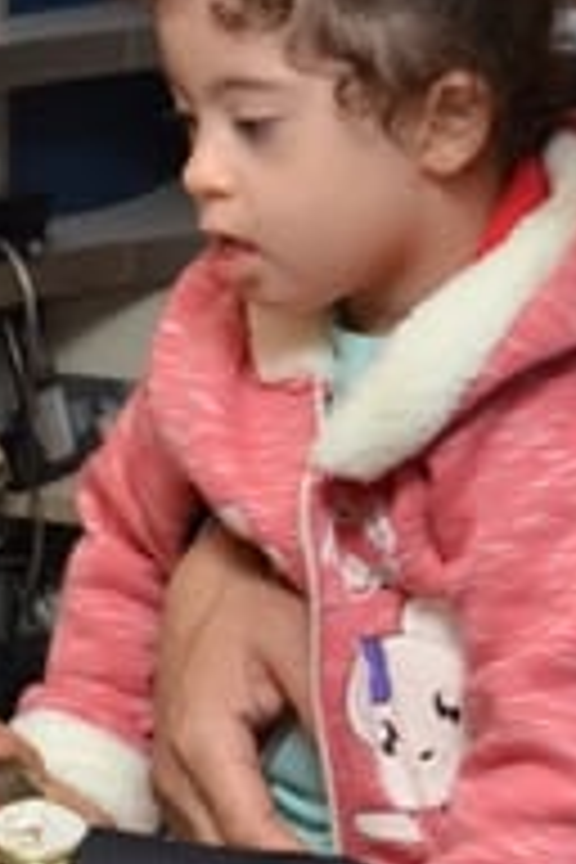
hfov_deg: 5.5
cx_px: 405
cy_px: 284
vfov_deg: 8.3
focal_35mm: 249
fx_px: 5976
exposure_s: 1/60
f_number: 7.1
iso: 1000
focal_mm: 50
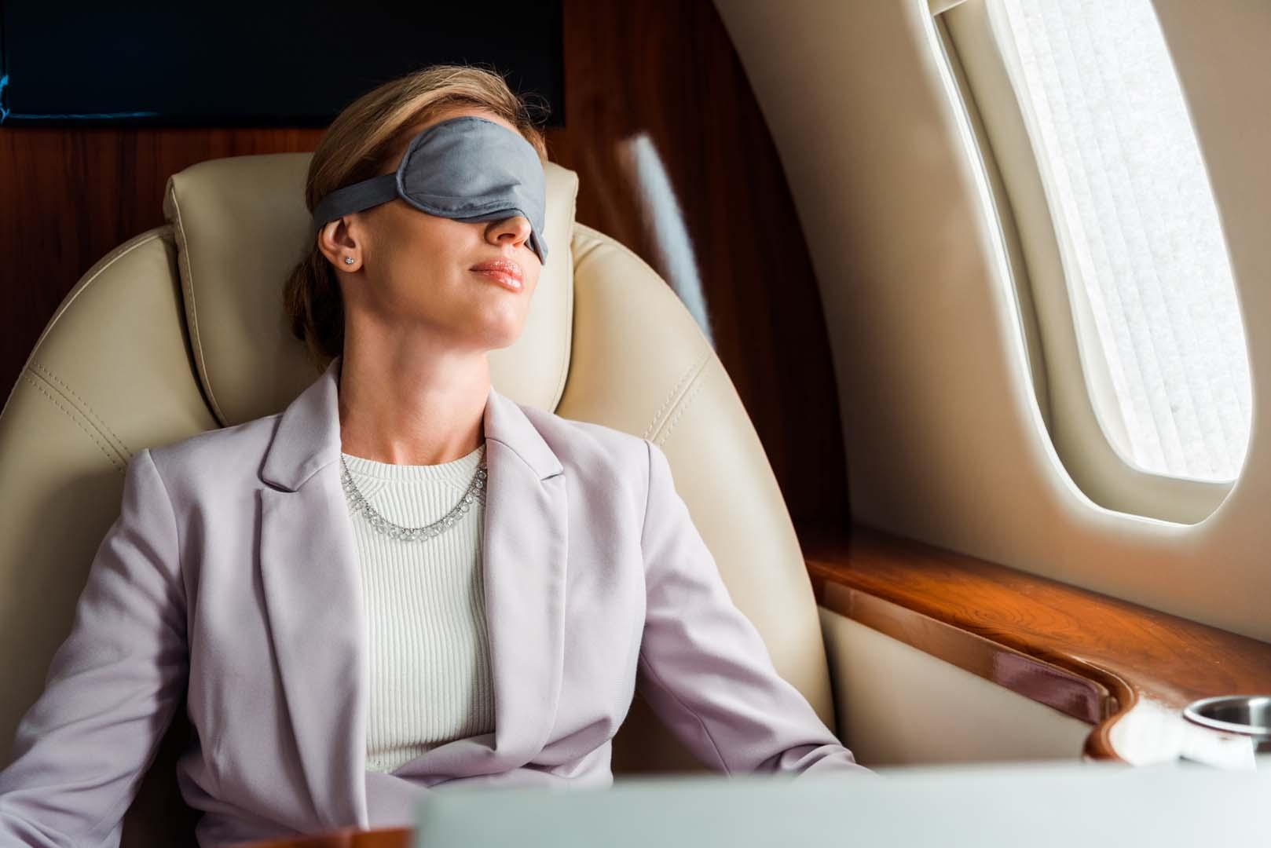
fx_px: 1942
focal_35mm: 55
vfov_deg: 24.6
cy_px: 424
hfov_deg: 36.2
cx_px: 636
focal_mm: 55
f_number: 4
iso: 100
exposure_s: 1/200
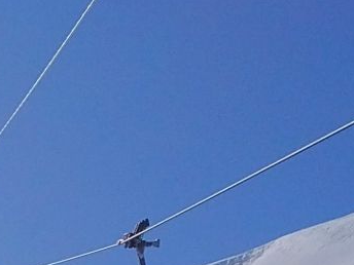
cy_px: 822
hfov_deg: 10.4
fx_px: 1851
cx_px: -224
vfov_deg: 7.2
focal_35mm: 181
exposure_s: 1/4208
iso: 51
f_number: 2.2
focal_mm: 4.75
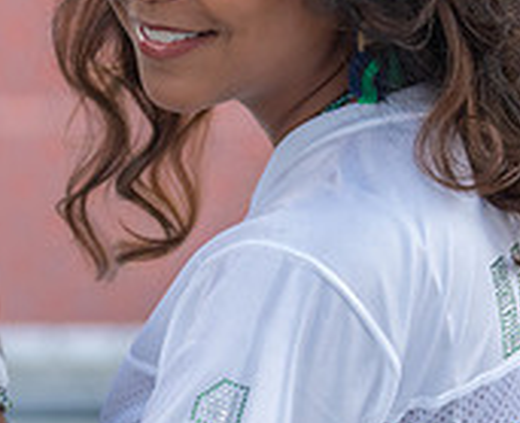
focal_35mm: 389
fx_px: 6024
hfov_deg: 4.9
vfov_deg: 4.0
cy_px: 198
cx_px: 151
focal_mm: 104
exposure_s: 1/320
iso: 640
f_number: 2.8
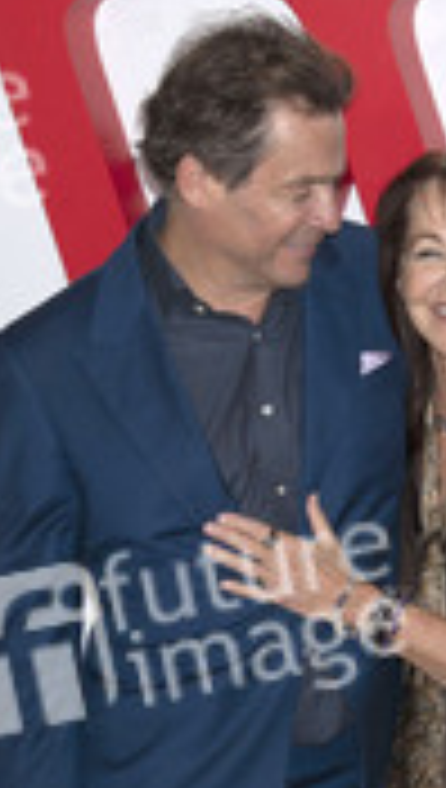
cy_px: 856
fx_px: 2198
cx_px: 306
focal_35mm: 105
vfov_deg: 19.5
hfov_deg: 11.6
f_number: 6.3
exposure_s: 1/200
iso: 640
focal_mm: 44
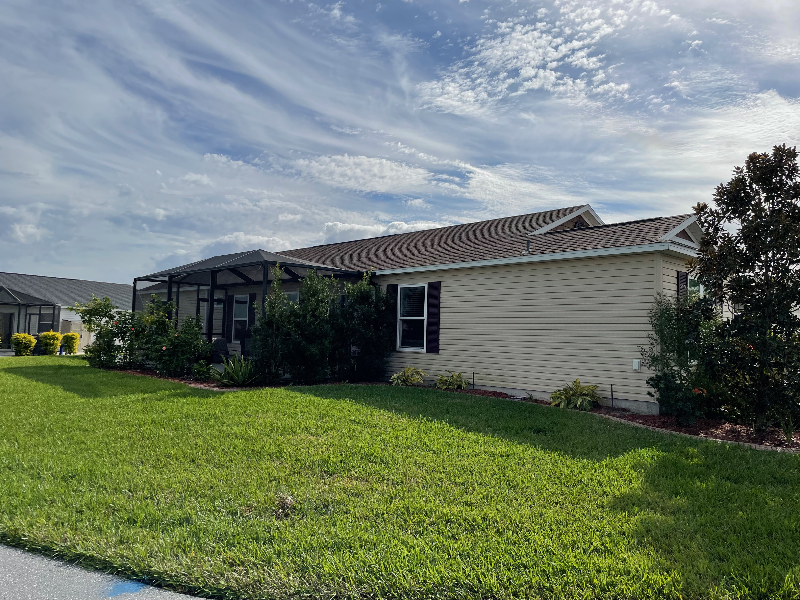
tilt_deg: +4.4
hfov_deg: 67.3
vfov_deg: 53.1
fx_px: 601
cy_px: 300
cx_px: 400
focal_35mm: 26
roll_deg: -1.0
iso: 32
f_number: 1.6
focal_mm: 4.2
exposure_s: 1/9804
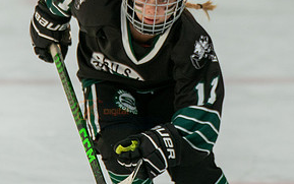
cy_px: 8
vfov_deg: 1.4
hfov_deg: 2.2
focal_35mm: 941
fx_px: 7544
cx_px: 121
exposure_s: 1/4000
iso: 1600
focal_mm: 300
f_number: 3.5
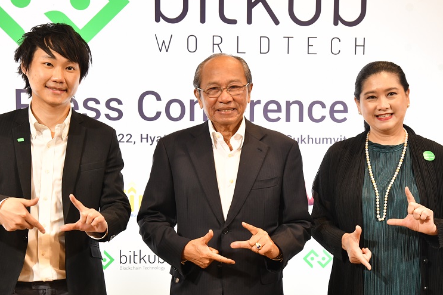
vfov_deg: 19.4
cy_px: 168
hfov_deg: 28.8
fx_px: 861
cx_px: 230
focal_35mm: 70
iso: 2000
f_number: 5.6
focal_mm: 52
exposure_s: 1/125
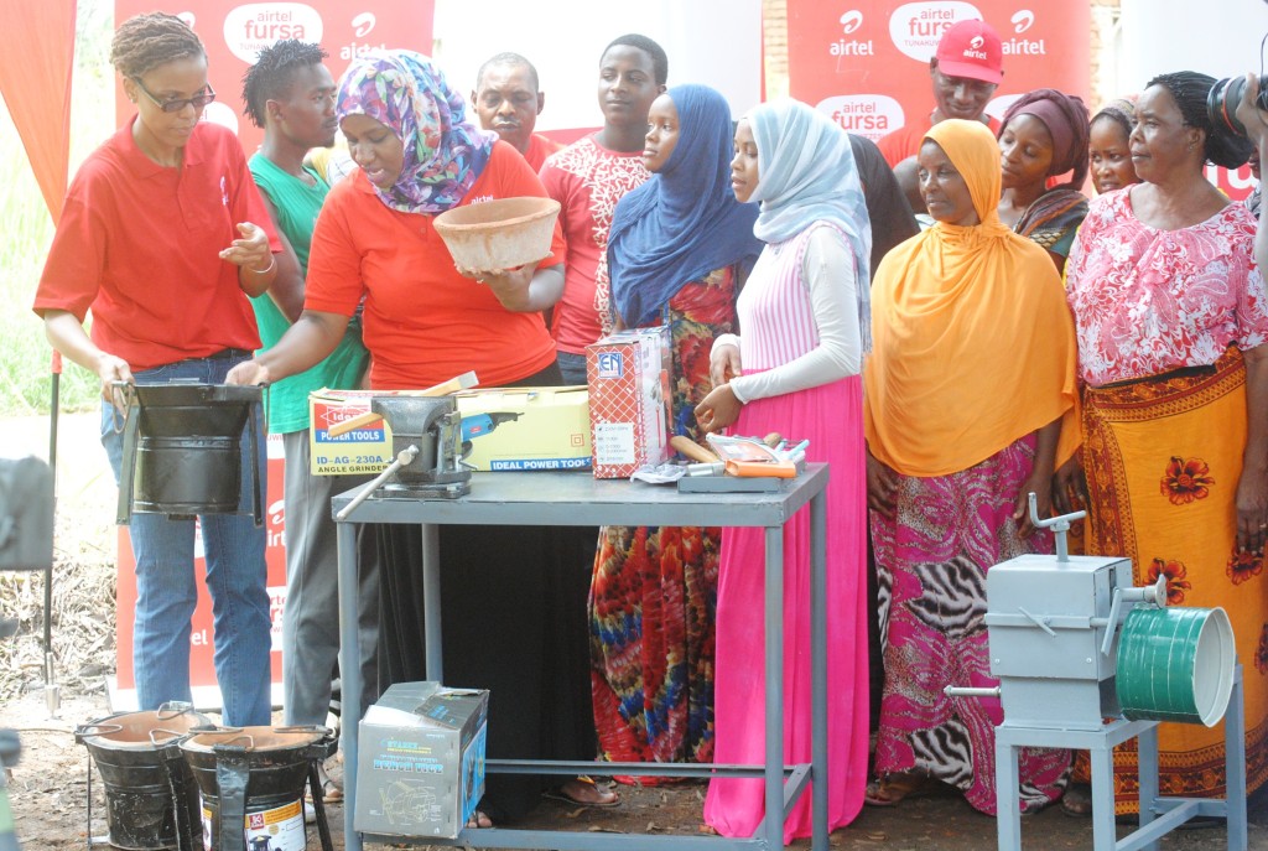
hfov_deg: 24.6
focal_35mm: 82
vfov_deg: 16.6
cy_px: 426
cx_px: 634
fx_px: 2911
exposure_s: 1/250
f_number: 8
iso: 800
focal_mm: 55
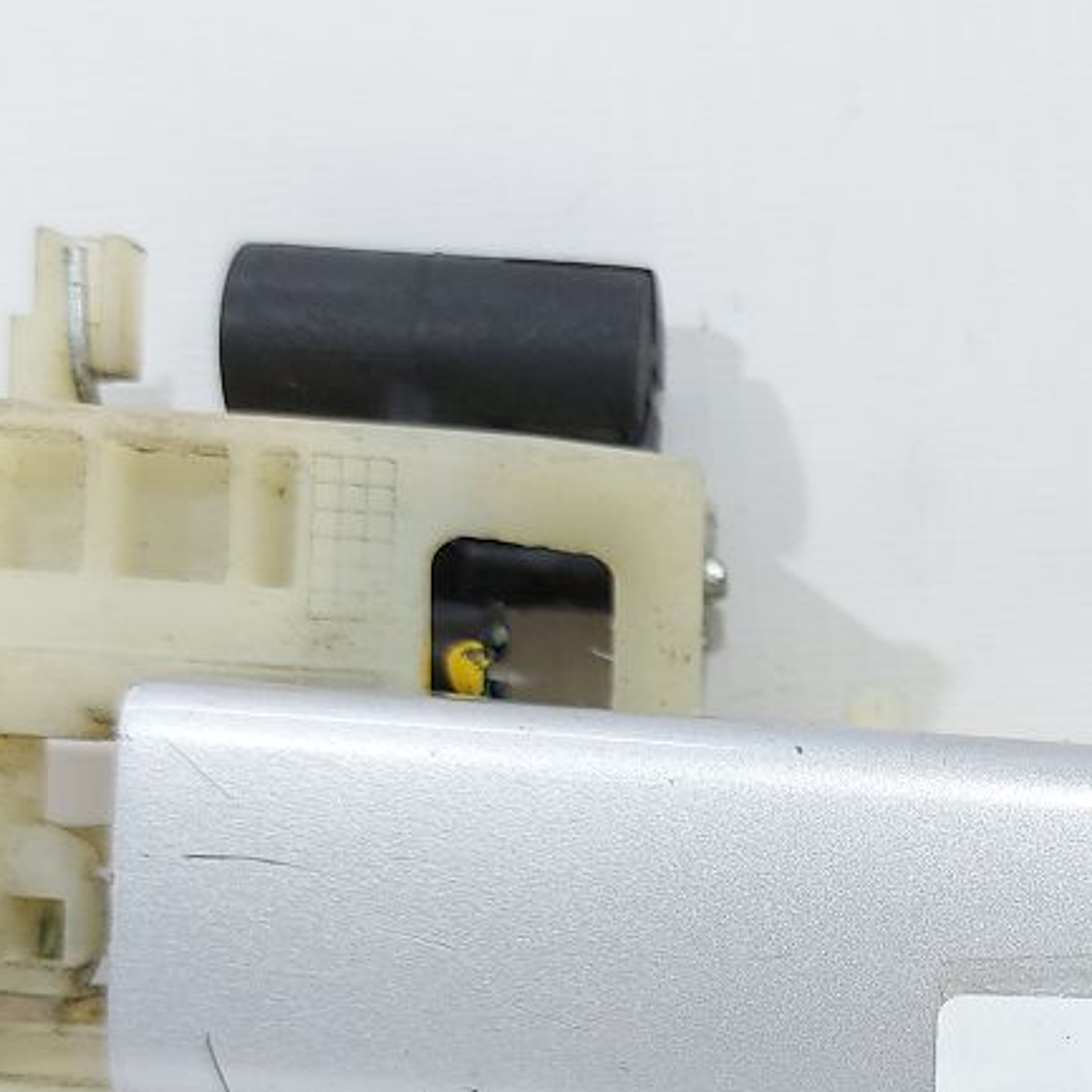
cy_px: 1009
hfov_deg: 24.1
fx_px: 2427
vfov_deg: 24.5
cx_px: 1131
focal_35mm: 68
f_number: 1.8
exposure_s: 1/50
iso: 64
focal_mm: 5.23
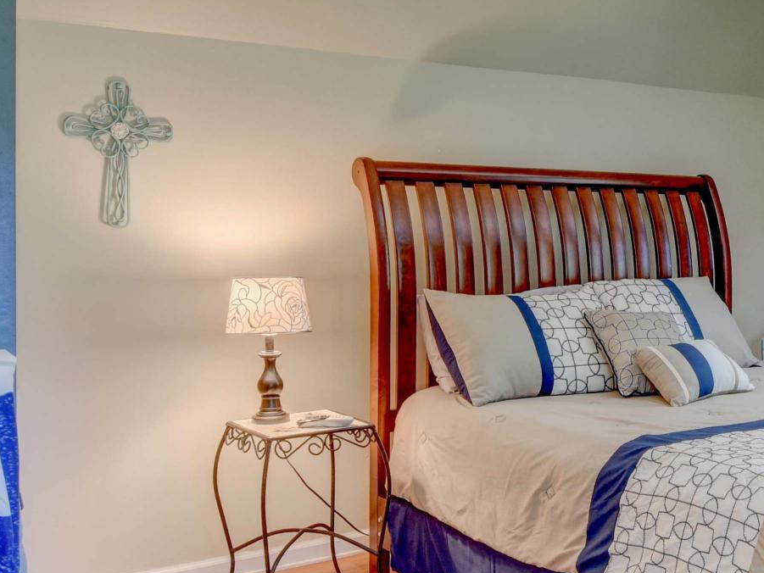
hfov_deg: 35.5
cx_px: 781
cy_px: 162
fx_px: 1060
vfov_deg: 29.9
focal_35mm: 48
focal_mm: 10
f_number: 9
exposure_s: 1/1.67
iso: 200
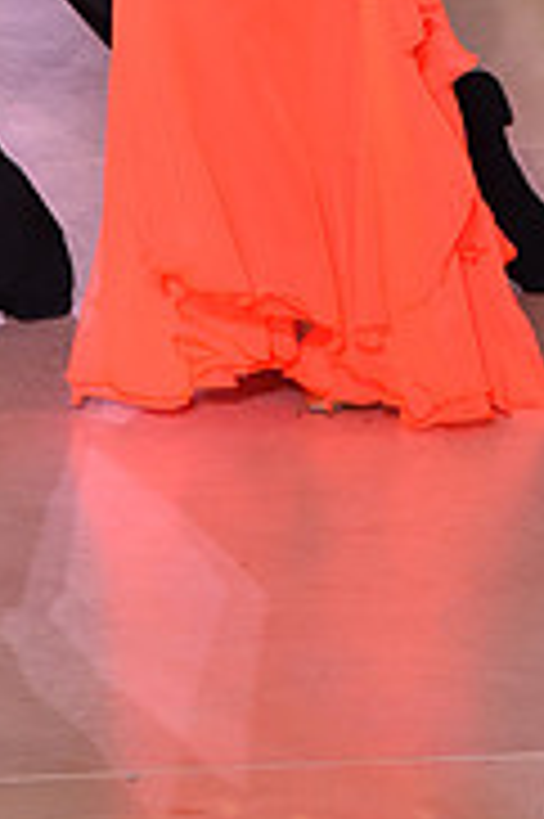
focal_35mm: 303
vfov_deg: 6.7
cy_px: -472
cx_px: 276
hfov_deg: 4.5
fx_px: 6881
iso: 2500
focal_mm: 95
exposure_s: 1/320
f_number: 8
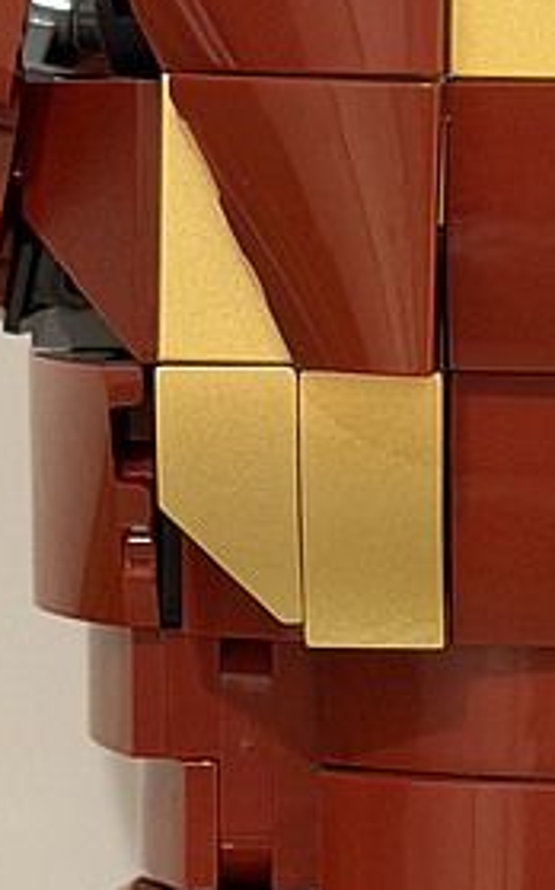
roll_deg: +0.7
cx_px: 584
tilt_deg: -23.7
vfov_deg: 11.0
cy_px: 619
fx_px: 4605
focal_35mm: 190
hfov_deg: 6.9
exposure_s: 1/40
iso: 320
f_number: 1.78
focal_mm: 6.76
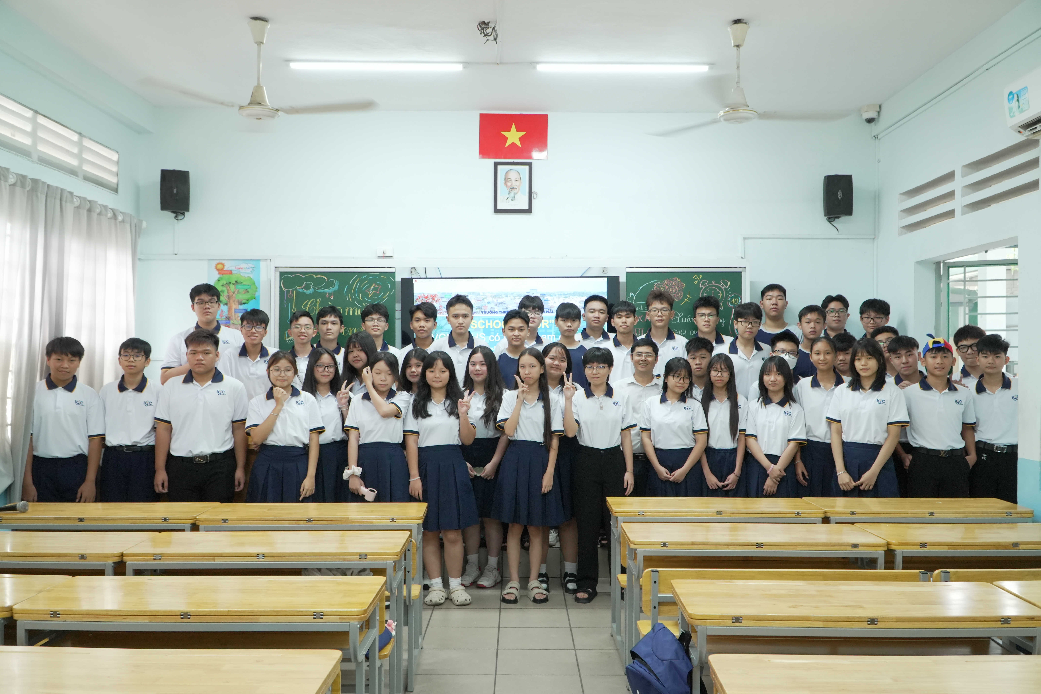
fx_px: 867
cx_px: 520
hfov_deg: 61.9
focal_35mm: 30
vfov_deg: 43.6
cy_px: 347
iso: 1600
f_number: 4.5
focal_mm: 20
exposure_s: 1/100
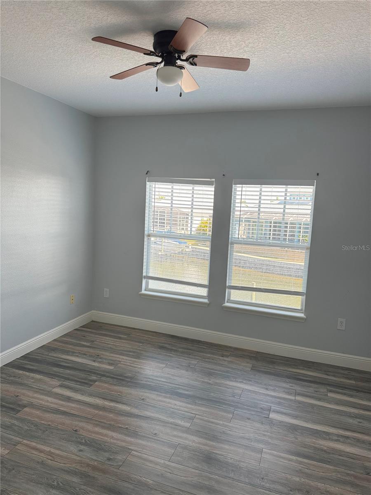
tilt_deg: -6.5
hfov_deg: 56.8
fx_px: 343
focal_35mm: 24
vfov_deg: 71.6
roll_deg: -3.1
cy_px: 248
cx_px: 186
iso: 64
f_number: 1.78
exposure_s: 1/270
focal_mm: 6.76
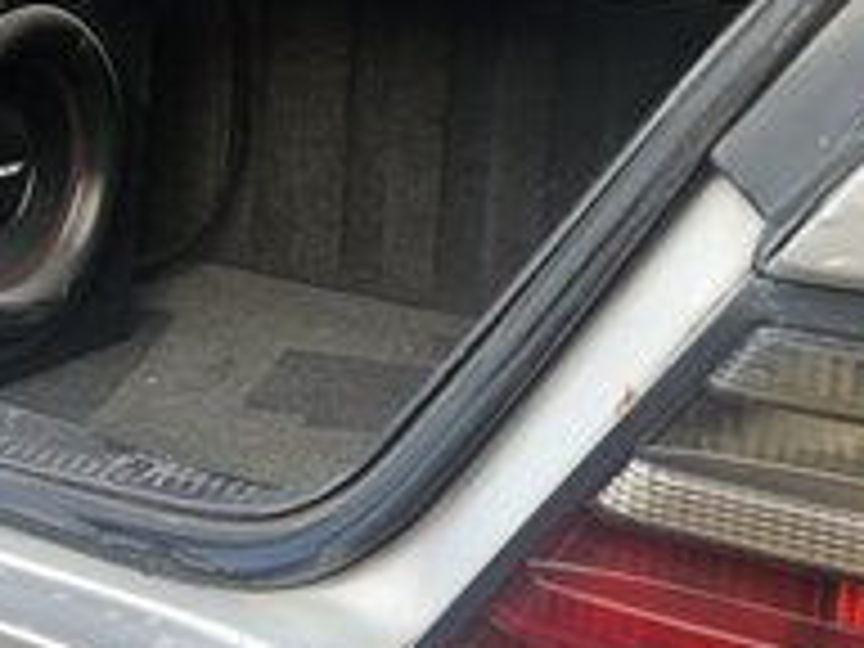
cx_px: 94
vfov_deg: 29.8
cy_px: 158
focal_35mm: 48
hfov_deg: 37.2
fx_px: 1198
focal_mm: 5.4
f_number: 1.8
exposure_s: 1/359
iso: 125
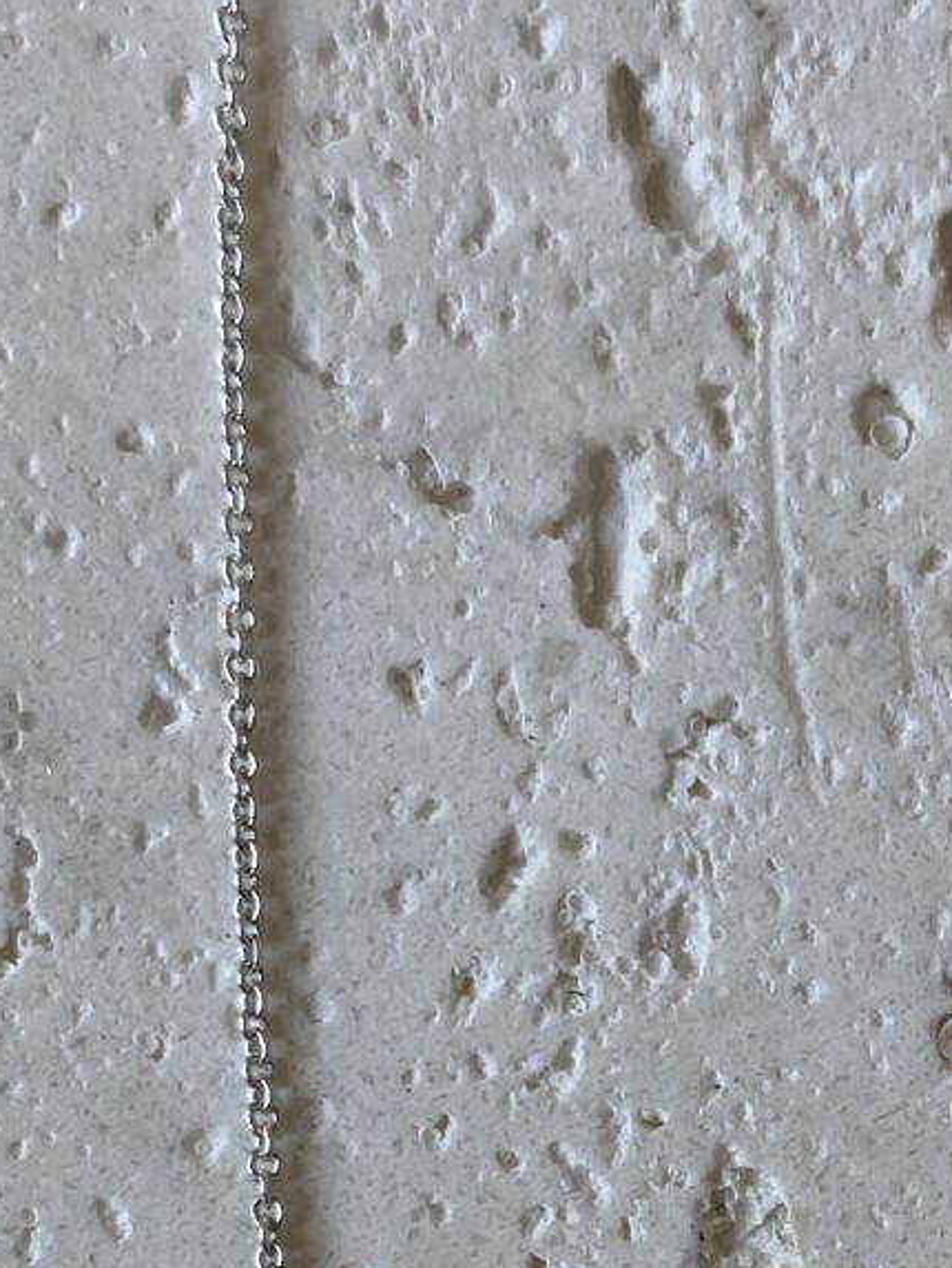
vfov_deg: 27.6
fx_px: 2456
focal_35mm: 67
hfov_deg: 21.6
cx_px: 768
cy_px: 1219
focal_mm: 4.25
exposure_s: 1/121
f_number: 1.8
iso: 64
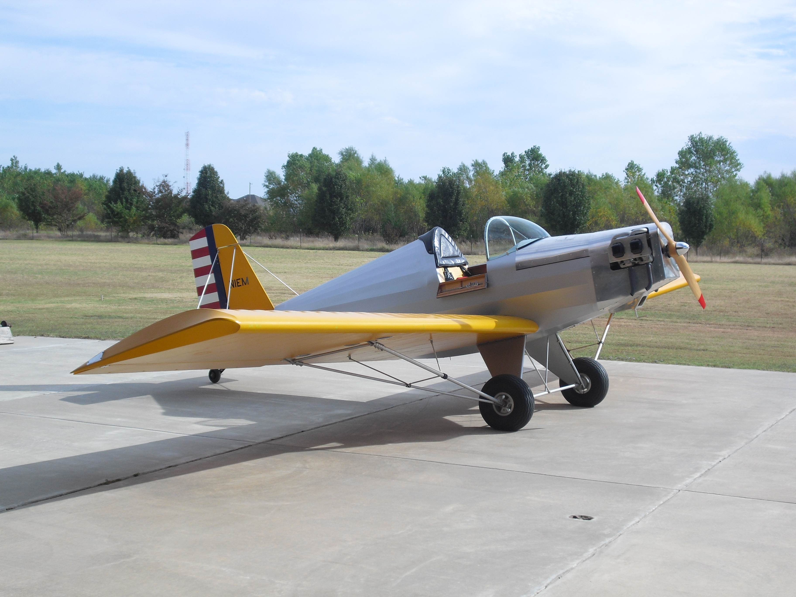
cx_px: 398
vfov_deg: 27.5
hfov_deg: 36.2
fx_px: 1219
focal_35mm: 53
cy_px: 298
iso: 64
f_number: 3.8
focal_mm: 9.4
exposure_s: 1/800
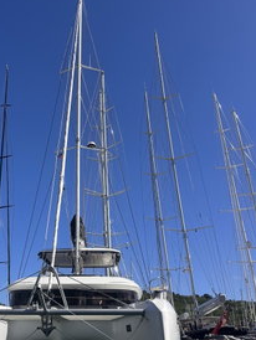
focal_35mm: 35
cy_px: 171
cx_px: 72
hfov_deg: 39.9
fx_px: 345
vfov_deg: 52.6
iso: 80
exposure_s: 1/5525
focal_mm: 6.86
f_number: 1.78
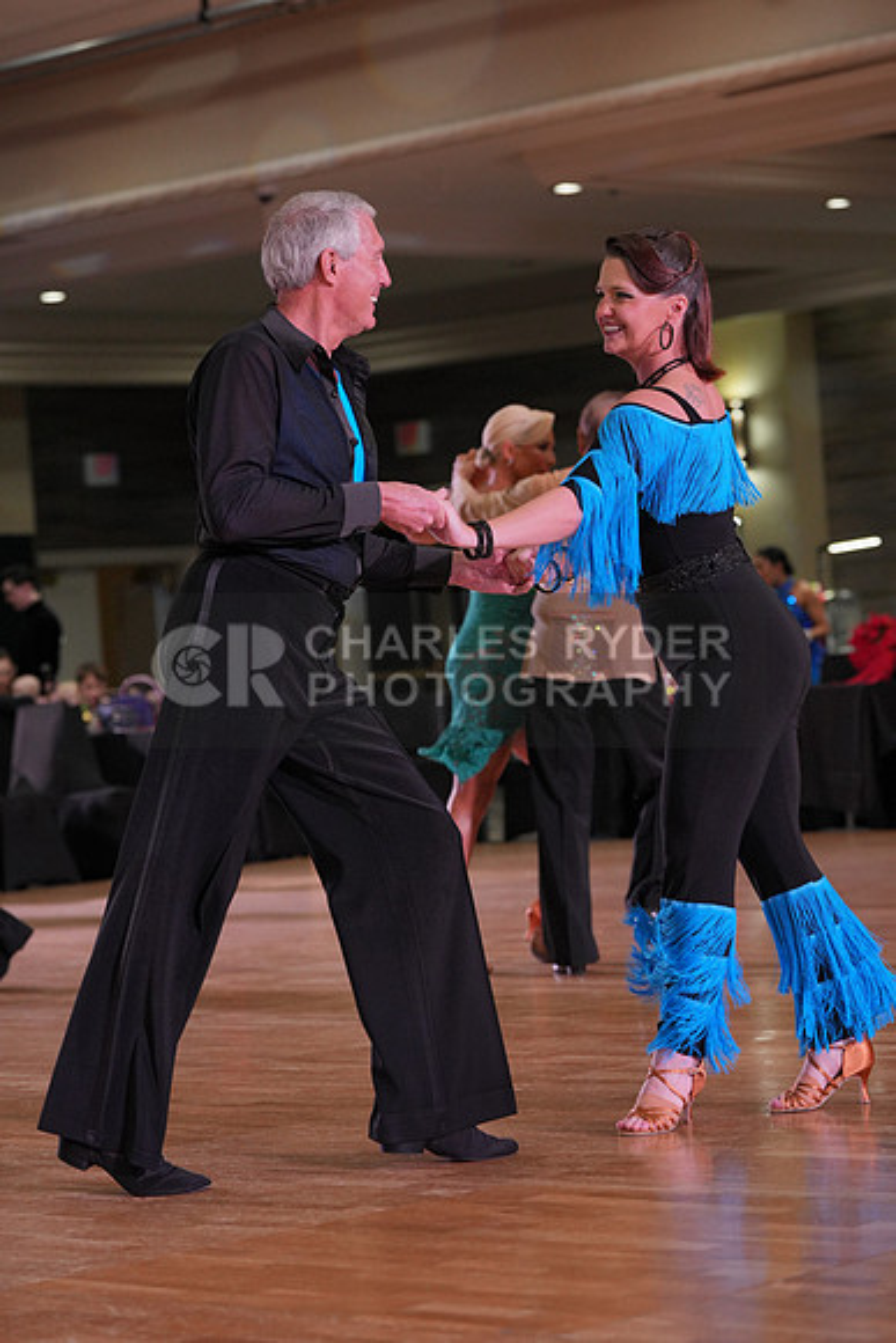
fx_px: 3768
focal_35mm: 101
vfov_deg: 20.2
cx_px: 448
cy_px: 672
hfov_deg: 13.6
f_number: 4
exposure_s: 1/500
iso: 1600
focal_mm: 101
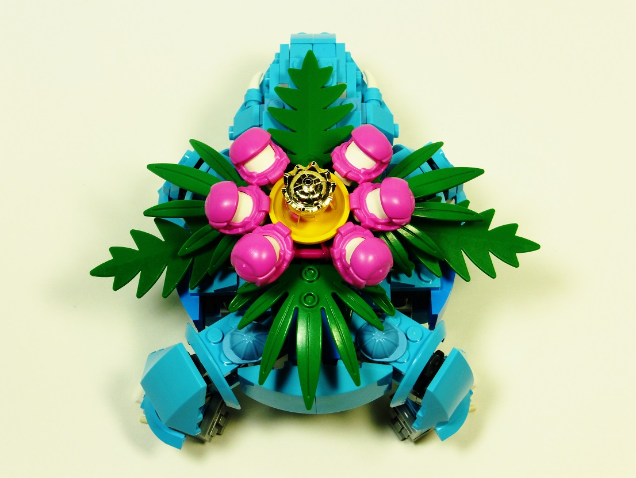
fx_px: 1121
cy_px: 239
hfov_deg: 31.7
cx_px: 318
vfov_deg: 24.0
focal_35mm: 61
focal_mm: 10.3
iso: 125
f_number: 4.7
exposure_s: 1/60
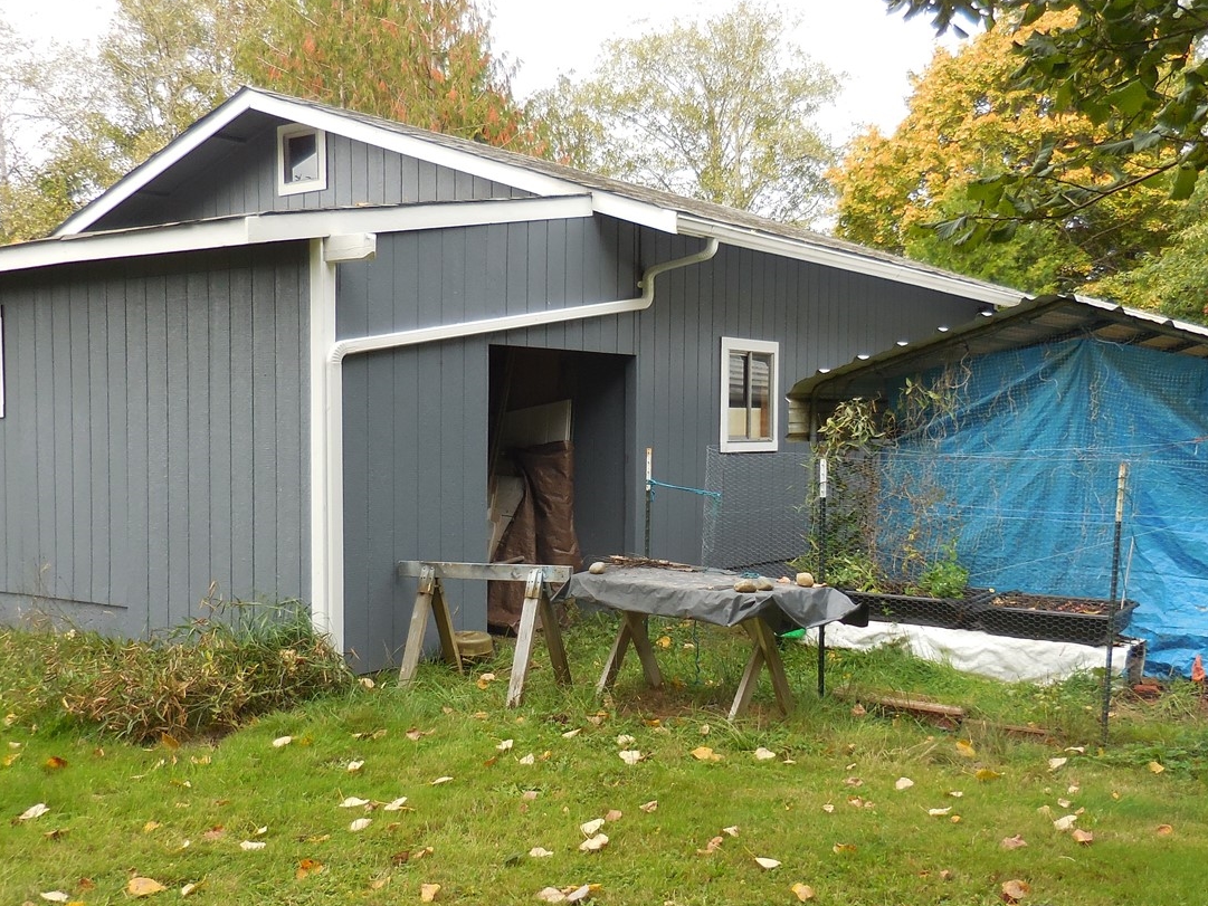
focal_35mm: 37
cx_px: 641
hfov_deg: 50.1
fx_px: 1291
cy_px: 476
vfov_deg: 38.7
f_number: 3.3
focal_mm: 4.5
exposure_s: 1/250
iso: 125
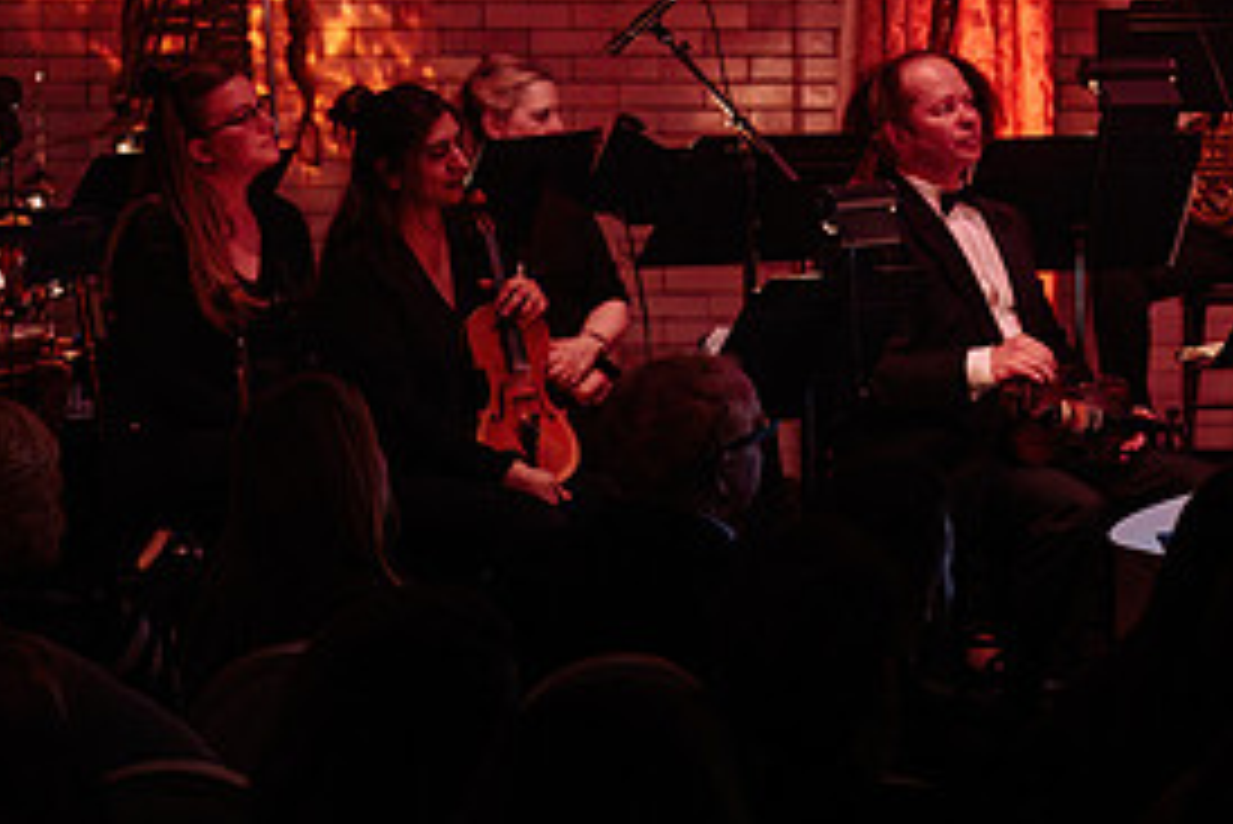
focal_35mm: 148
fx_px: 5071
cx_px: 1134
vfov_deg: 9.3
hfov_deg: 13.7
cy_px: 340
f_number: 2.8
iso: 1600
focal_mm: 70
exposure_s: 1/125
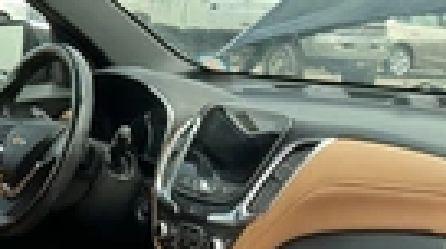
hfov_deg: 23.5
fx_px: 1063
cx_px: 325
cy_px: 380
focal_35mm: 90
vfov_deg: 12.7
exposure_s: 1/220
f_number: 1.8
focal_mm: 3
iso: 20
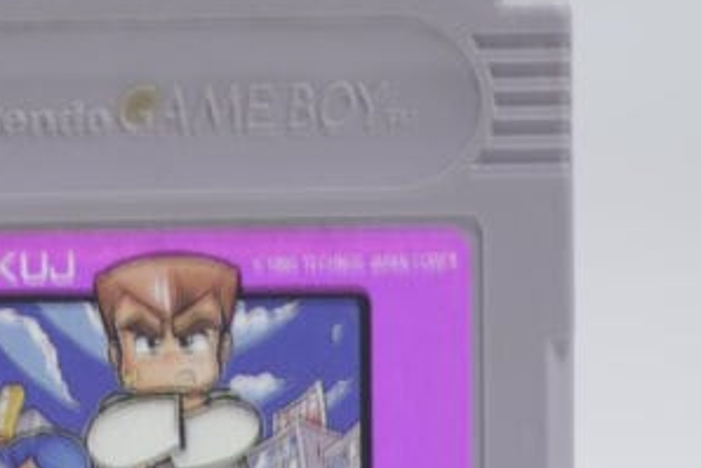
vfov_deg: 4.9
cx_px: 155
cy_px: 400
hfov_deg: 7.4
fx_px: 5416
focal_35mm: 278
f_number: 5.6
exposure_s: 1/5
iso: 100
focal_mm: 69
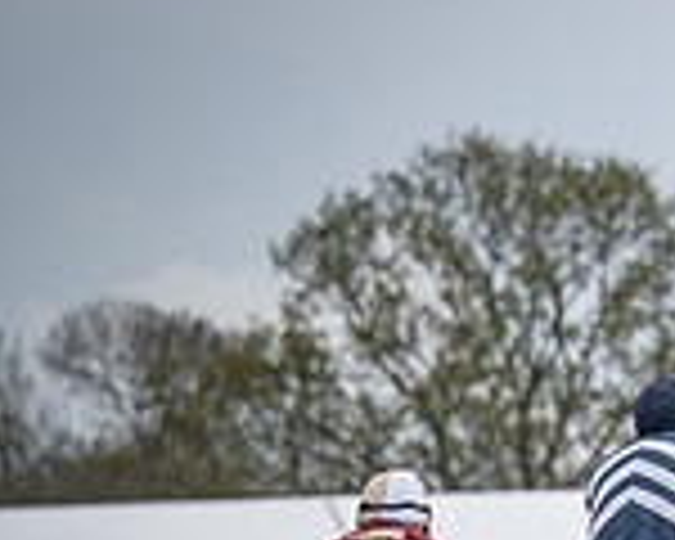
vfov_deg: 1.6
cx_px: 1607
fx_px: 18919
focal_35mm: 947
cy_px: 793
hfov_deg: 2.0
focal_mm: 210
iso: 400
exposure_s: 1/800
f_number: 5
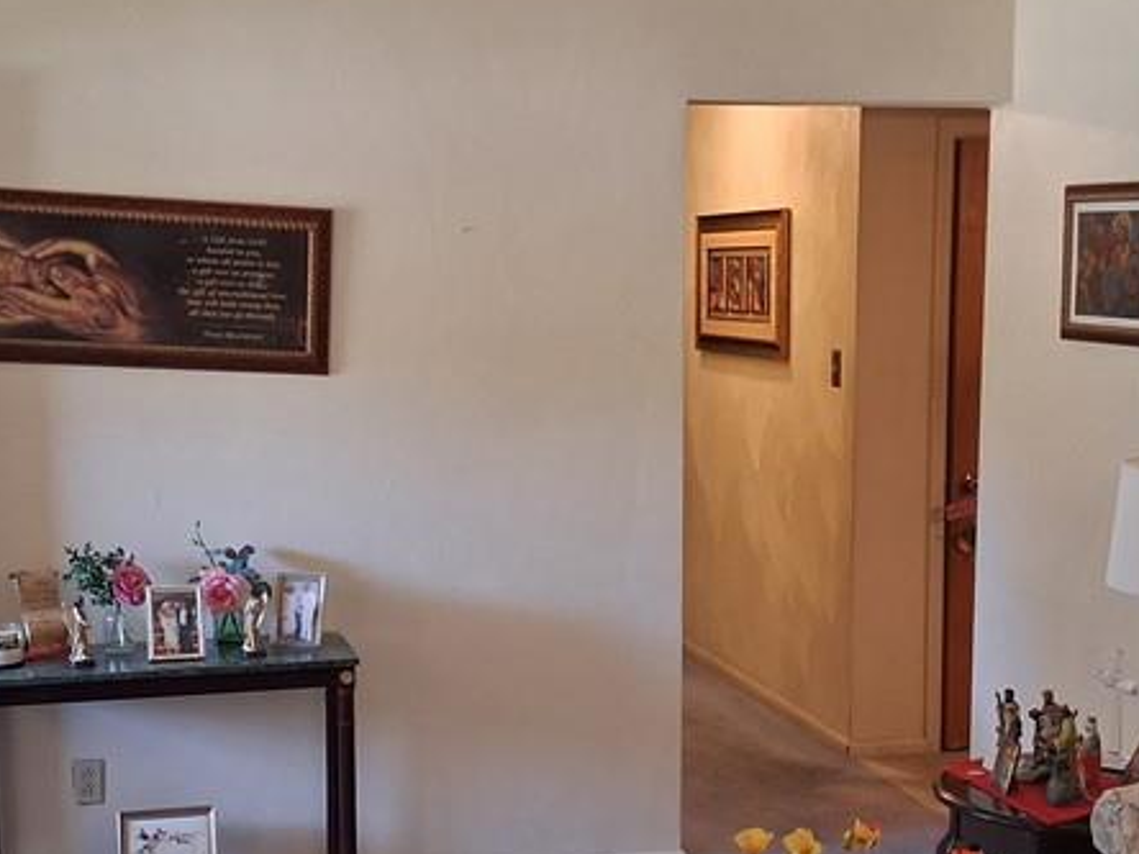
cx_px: 595
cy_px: 582
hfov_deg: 32.2
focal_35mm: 60
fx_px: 1974
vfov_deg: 24.3
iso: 500
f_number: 1.8
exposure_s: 1/100
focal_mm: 3.98
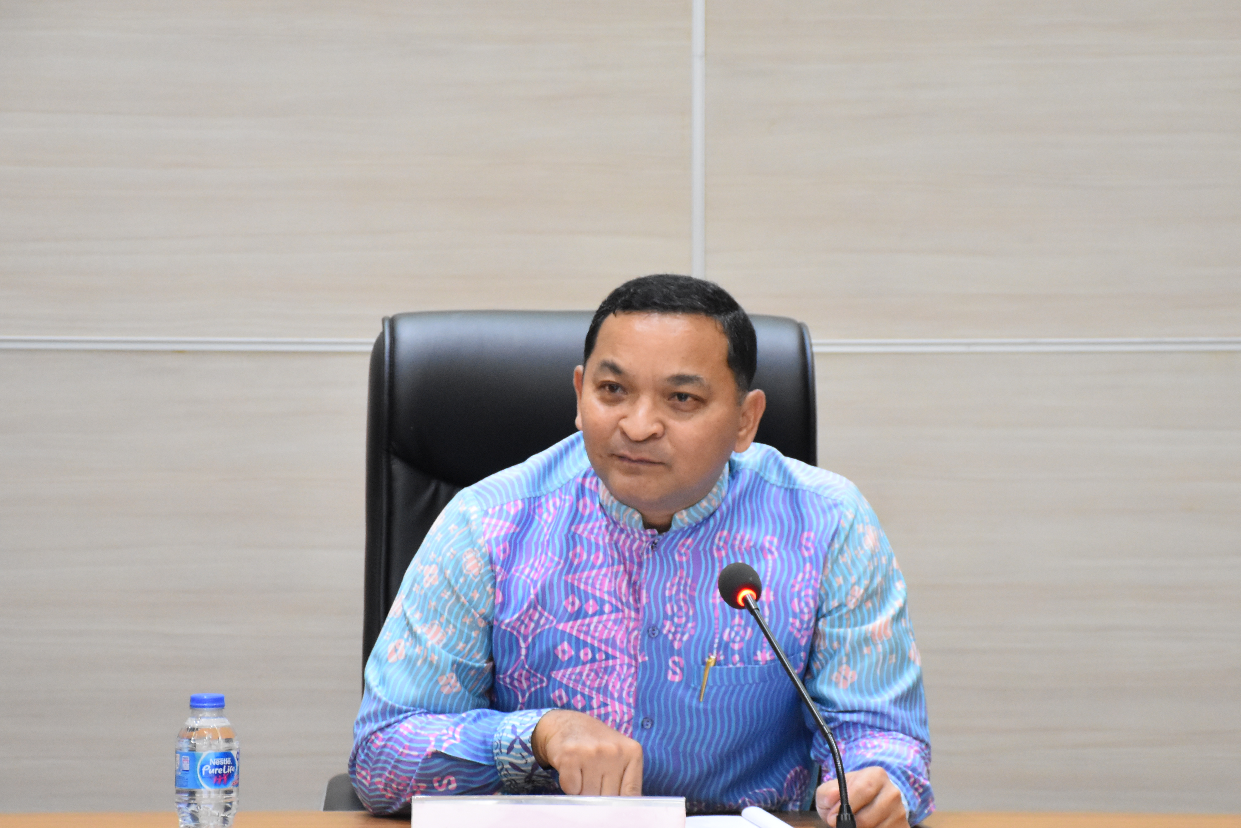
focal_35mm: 165
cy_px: 532
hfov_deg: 12.5
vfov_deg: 8.3
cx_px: 693
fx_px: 5677
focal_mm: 85
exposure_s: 1/60
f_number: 5.3
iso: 3200
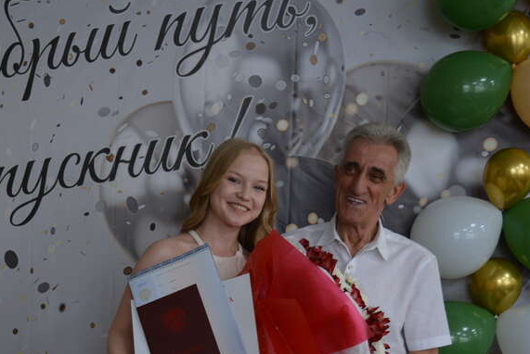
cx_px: 179
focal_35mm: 63
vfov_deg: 21.2
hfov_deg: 31.6
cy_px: 304
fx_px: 928
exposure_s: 1/60
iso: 450
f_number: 4
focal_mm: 24
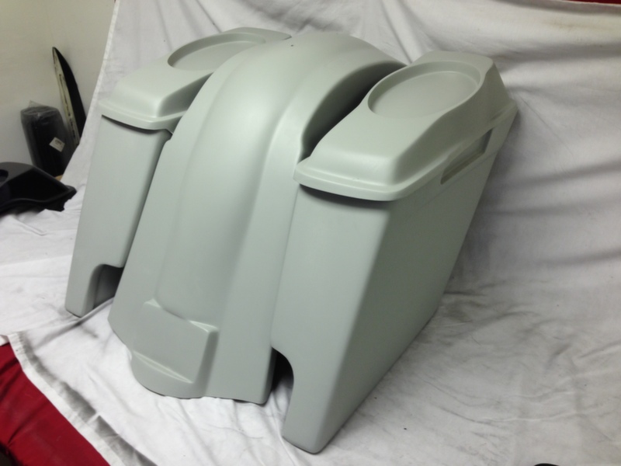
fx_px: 592
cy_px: 233
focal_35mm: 33
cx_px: 310
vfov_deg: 42.9
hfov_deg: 55.4
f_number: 2.4
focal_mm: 4.12
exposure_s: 1/20
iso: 50
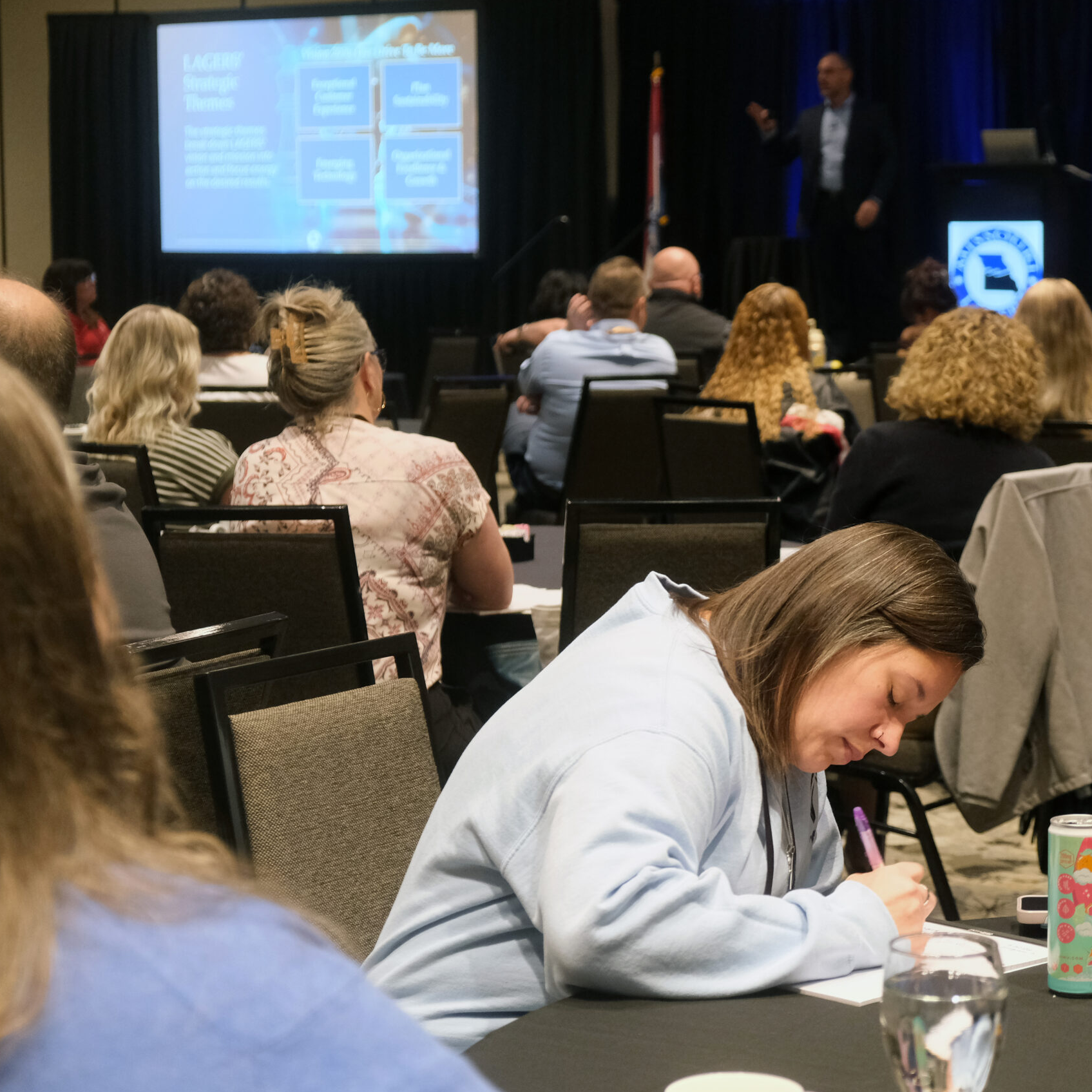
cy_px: 547
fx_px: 3069
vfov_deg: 20.2
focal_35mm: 86
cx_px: 743
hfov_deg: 20.1
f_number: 4
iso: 2500
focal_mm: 44.4
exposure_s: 1/60
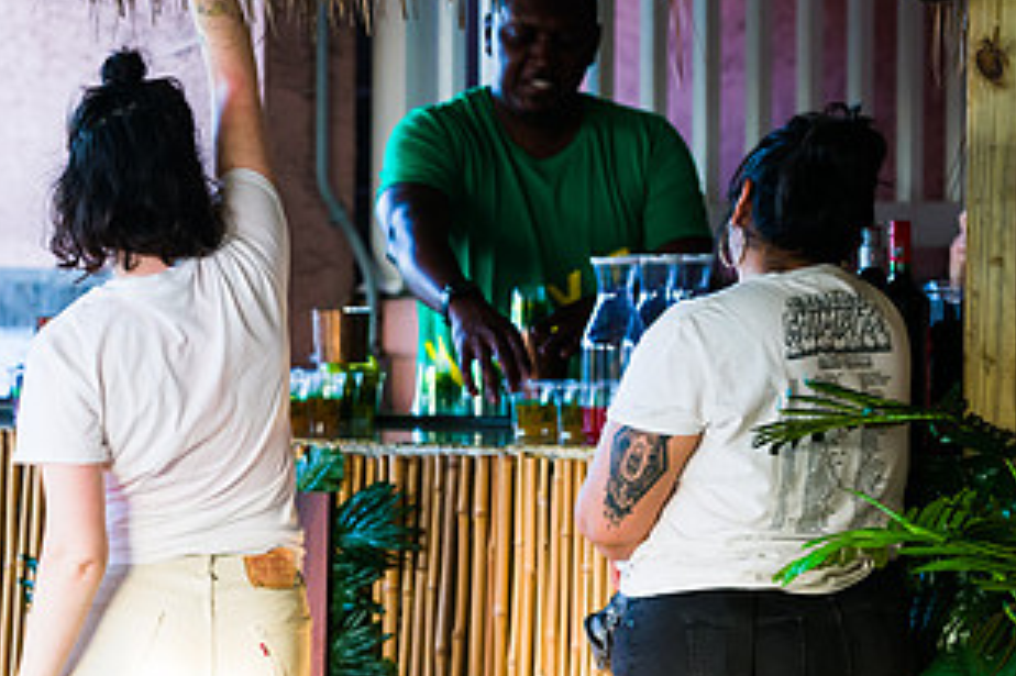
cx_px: 139
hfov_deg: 9.7
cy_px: 252
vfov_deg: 6.5
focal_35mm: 211
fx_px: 5951
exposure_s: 1/160
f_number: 3.2
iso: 500
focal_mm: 112
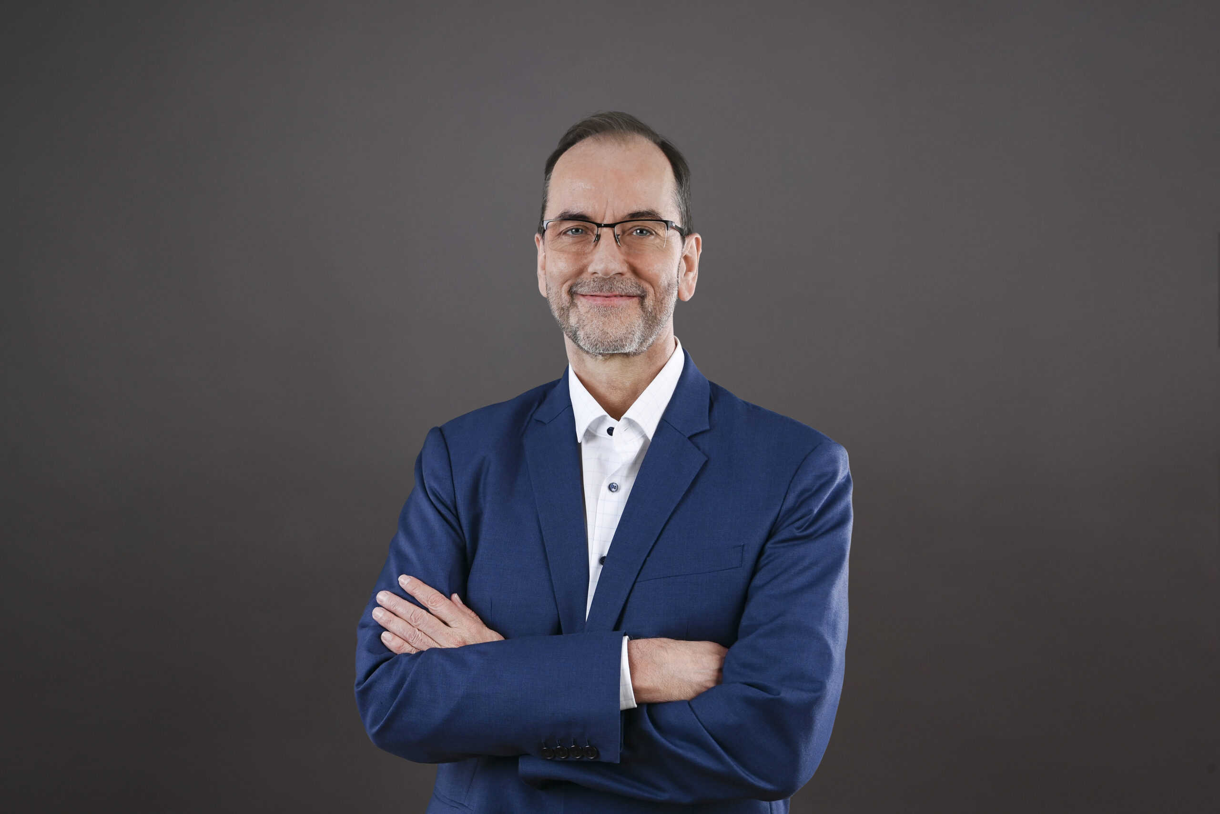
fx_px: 1390
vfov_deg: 32.7
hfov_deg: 47.4
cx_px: 610
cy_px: 407
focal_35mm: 41
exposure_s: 1/160
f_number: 8
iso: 100
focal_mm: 41
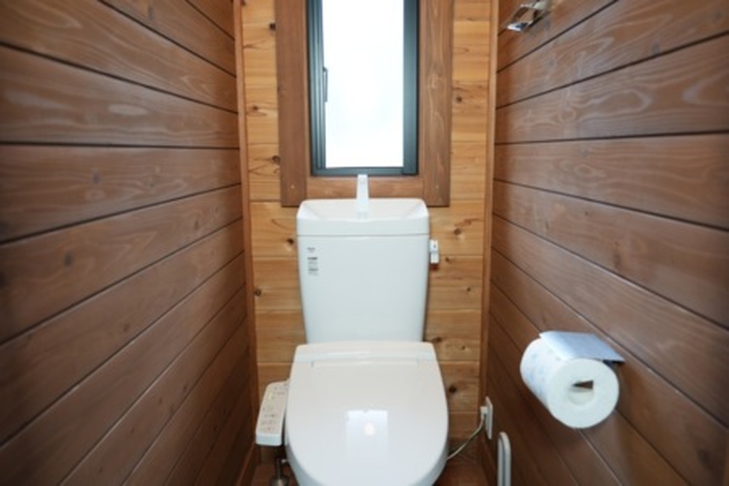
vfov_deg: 51.3
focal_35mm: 25
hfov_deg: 71.5
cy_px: 243
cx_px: 364
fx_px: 506
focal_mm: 25
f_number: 4
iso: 640
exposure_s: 1/30
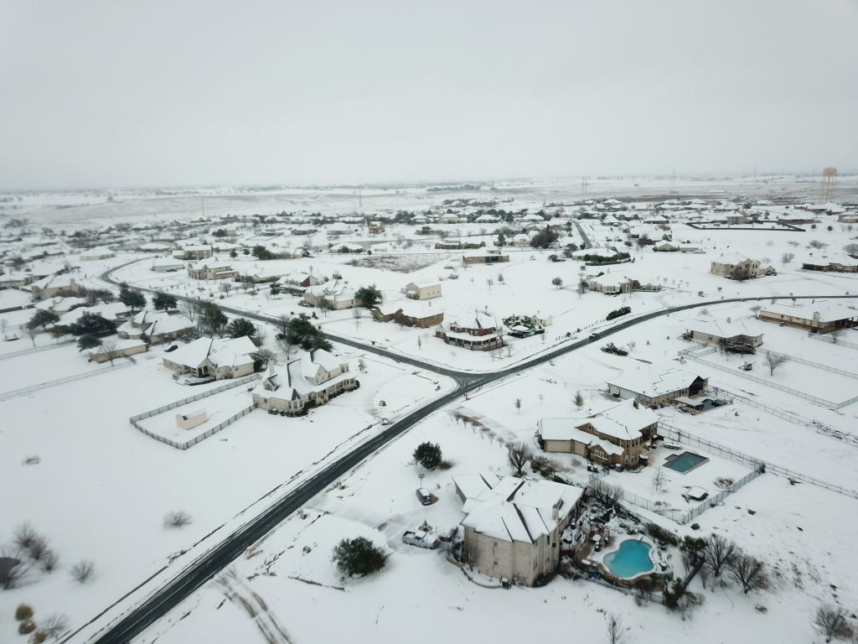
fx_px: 644
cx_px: 429
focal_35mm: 26
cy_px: 322
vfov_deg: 53.1
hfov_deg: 67.3
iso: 100
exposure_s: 1/40
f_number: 2.2
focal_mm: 4.73
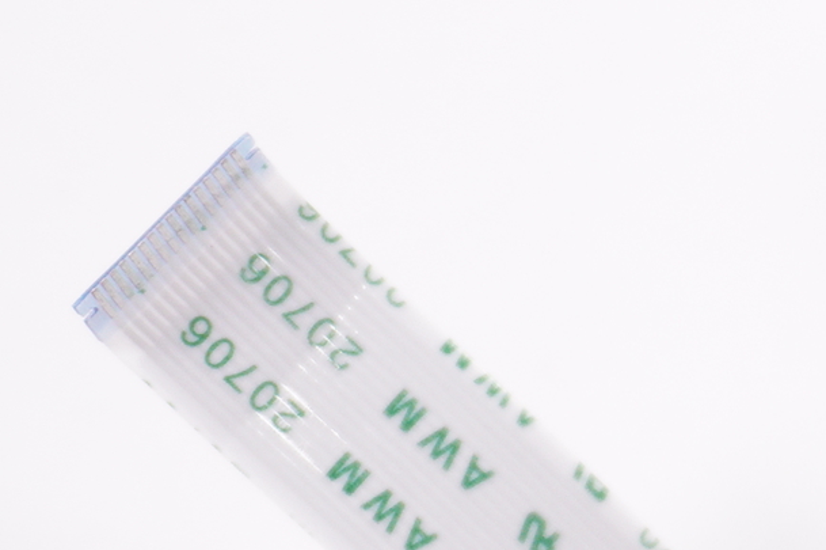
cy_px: 304
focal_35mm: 252
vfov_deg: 5.4
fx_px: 5777
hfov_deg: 7.8
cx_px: 1649
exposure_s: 1/250
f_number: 5.6
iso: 640
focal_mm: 34
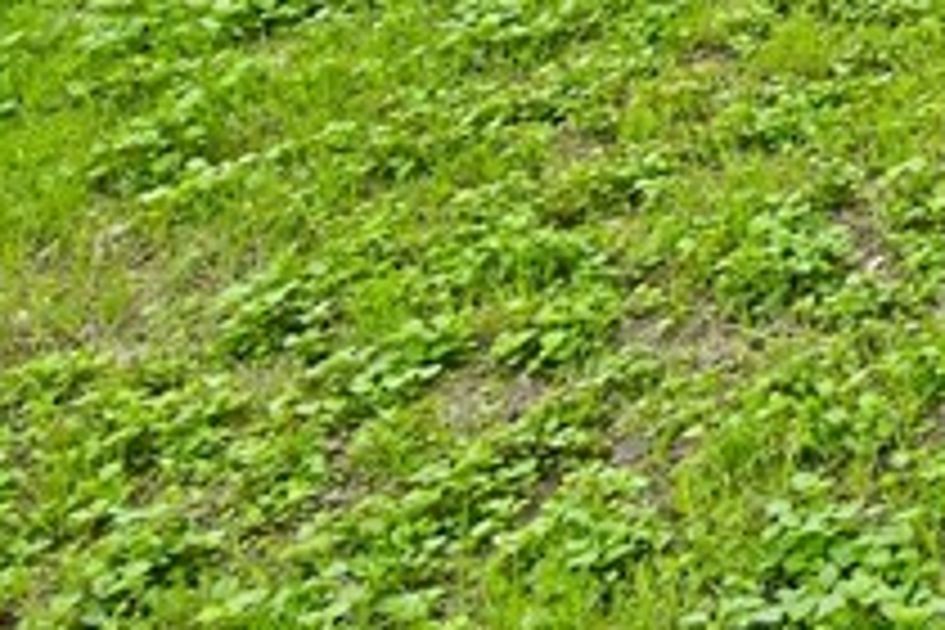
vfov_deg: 12.4
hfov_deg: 16.7
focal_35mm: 93
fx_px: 2441
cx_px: 1863
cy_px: -749
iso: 64
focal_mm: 12
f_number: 6.3
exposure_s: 1/160
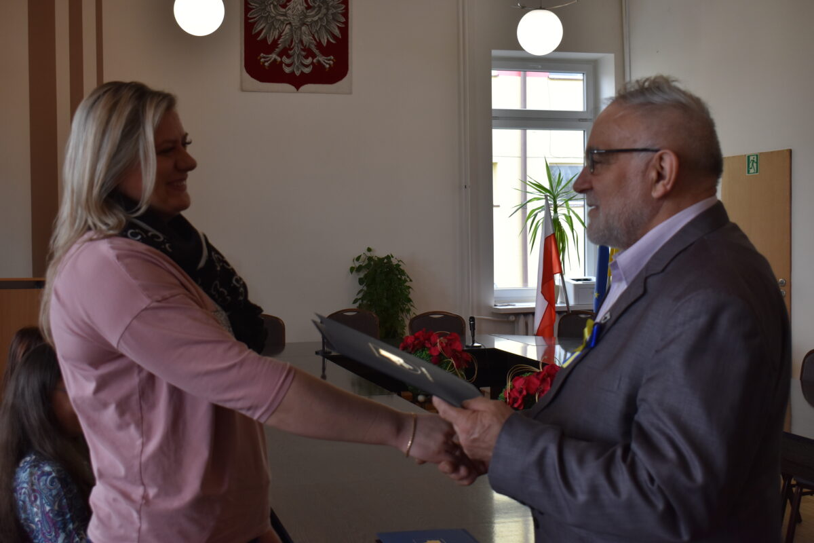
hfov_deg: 41.1
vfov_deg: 28.1
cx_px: 407
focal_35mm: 48
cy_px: 272
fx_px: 1085
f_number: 6.3
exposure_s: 1/125
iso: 400
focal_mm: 32
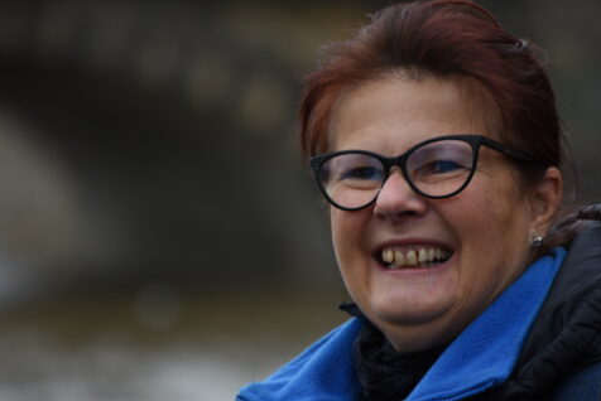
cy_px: 200
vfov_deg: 5.2
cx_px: 300
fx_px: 4418
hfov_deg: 7.8
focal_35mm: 265
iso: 140
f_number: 5
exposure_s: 1/100
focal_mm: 175
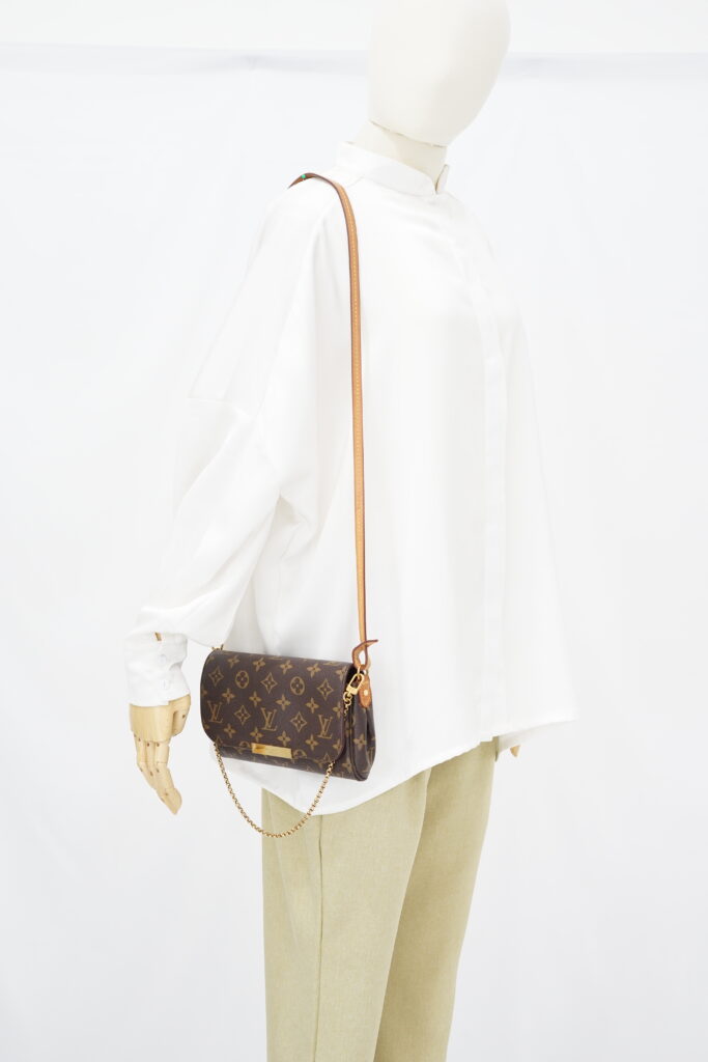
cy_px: 531
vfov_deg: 39.6
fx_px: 1474
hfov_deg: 27.0
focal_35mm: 50
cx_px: 354
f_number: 6.3
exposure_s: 1/6
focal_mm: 50
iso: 640
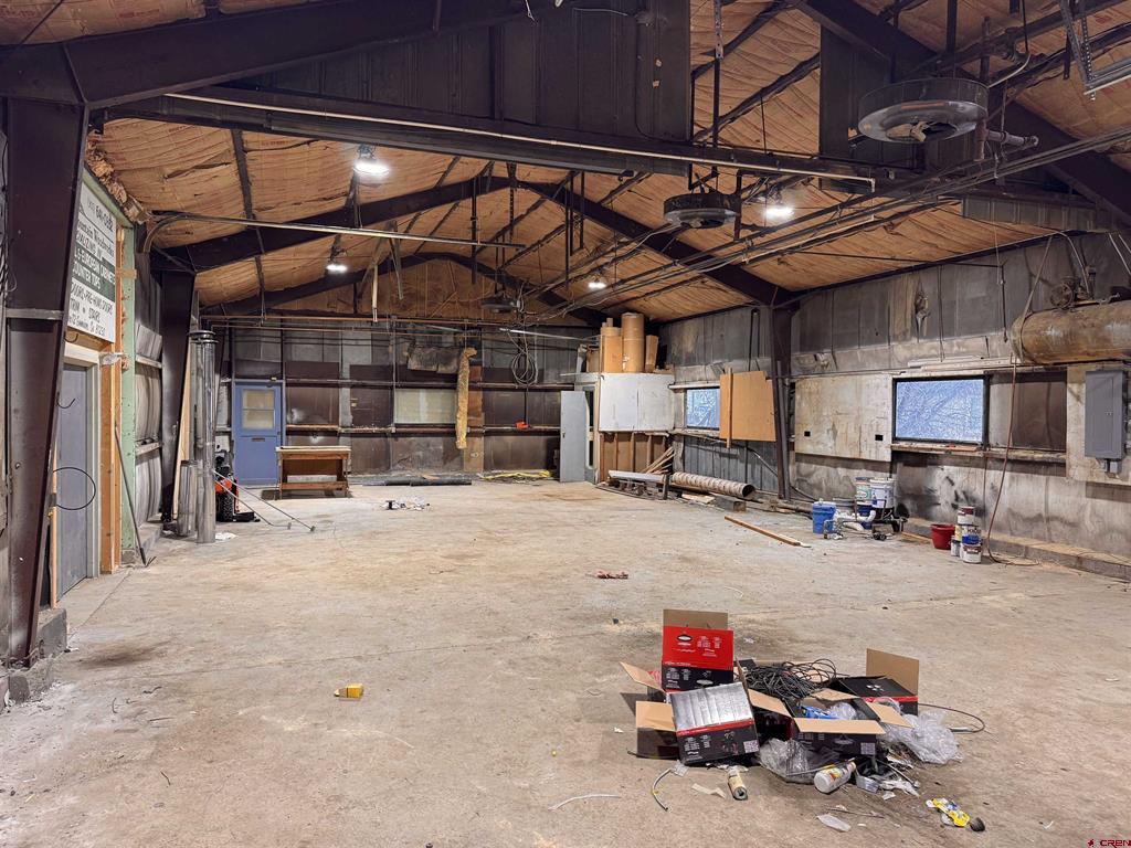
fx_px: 784
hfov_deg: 71.6
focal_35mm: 24
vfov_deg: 56.8
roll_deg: -0.6
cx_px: 566
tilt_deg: -1.1
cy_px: 424
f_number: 1.78
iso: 200
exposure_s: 1/121
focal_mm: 6.76
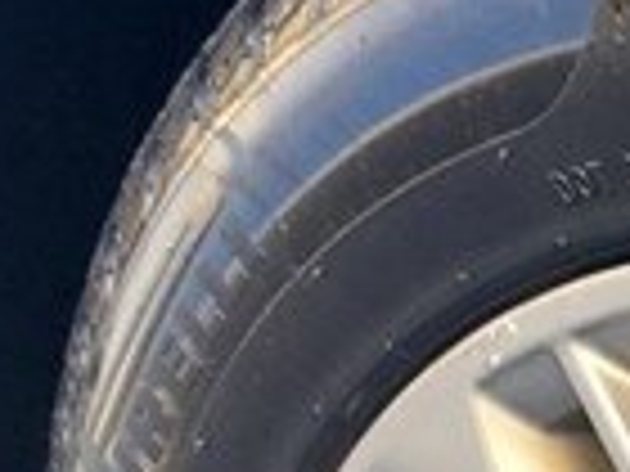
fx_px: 2493
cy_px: 856
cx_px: 1354
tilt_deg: -31.0
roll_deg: -0.3
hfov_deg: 12.3
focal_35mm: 137
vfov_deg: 10.2
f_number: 2.2
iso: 25
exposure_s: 1/50
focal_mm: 4.15
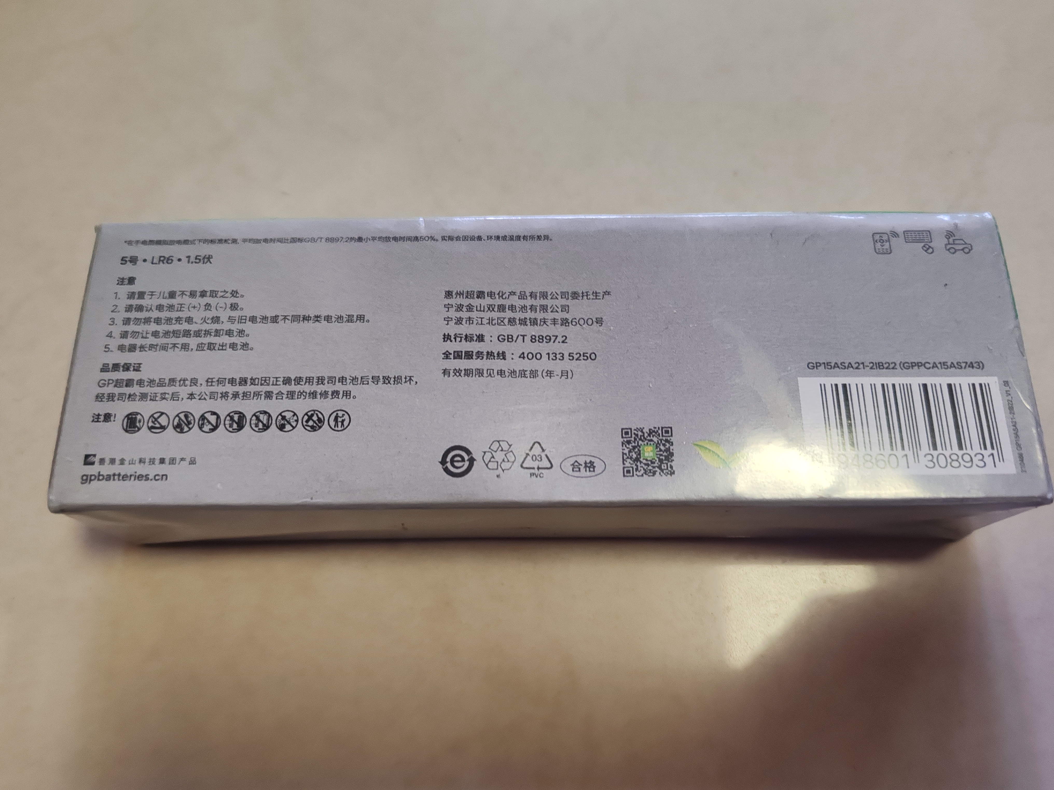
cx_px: 527
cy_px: 395
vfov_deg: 51.4
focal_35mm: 27
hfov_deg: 65.3
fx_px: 822
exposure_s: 1/50
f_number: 1.9
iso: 1250
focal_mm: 6.12
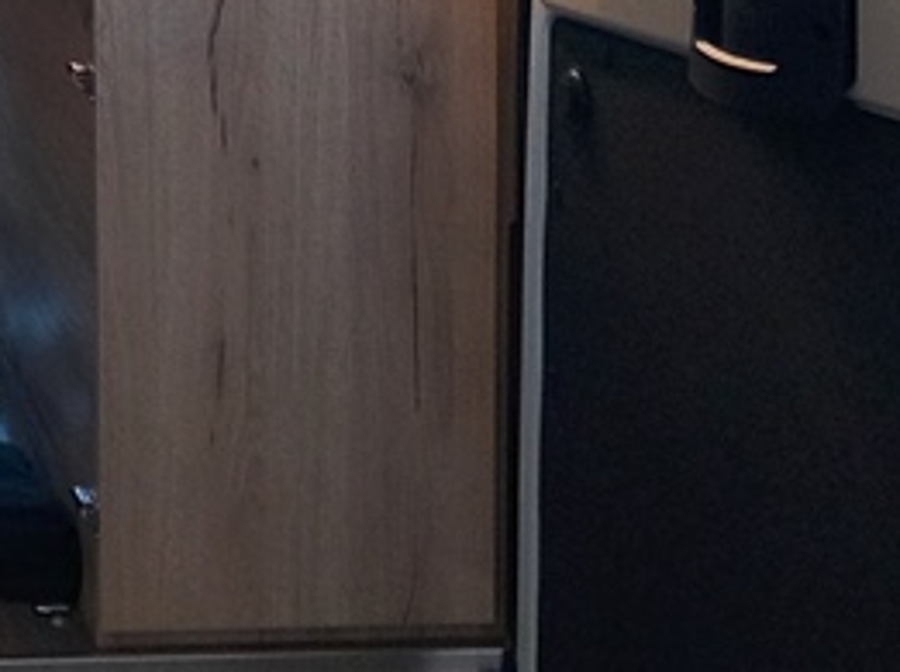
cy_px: -291
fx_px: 2415
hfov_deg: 19.4
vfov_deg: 14.9
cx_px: -293
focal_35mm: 93
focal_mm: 4
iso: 160
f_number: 1.8
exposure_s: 1/33
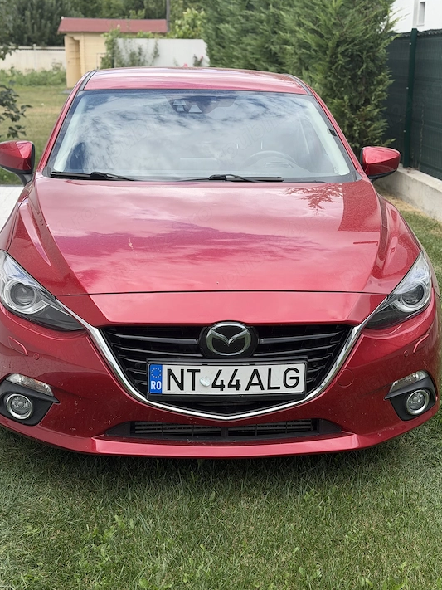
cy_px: 273
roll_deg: +0.0
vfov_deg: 35.5
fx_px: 920
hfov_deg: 27.0
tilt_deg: -13.6
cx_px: 216
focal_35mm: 54
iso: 64
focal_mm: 6.76
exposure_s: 1/1754
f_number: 1.78
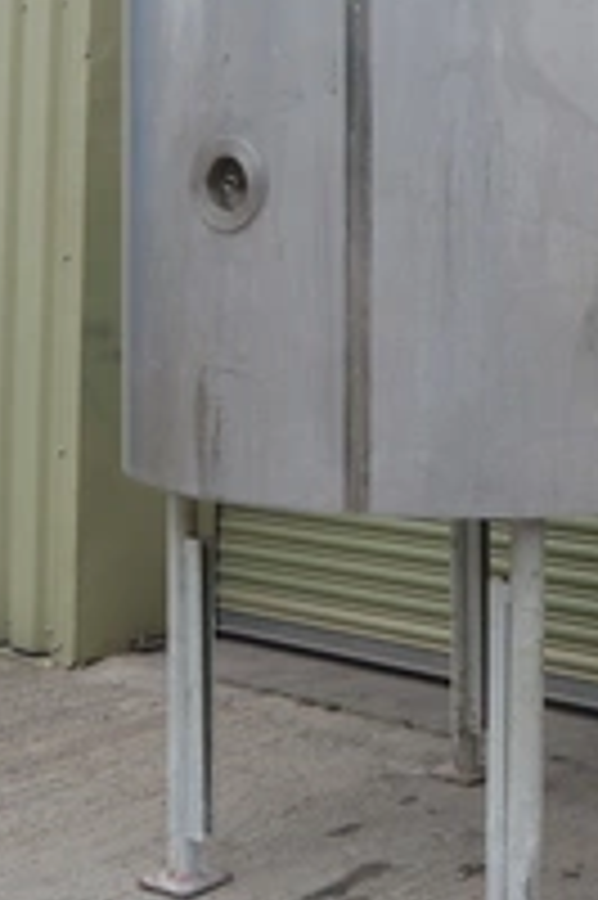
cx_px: 526
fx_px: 1797
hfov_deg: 18.6
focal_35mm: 72
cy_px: 189
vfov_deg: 27.6
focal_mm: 24
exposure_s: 1/125
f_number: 5.6
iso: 180
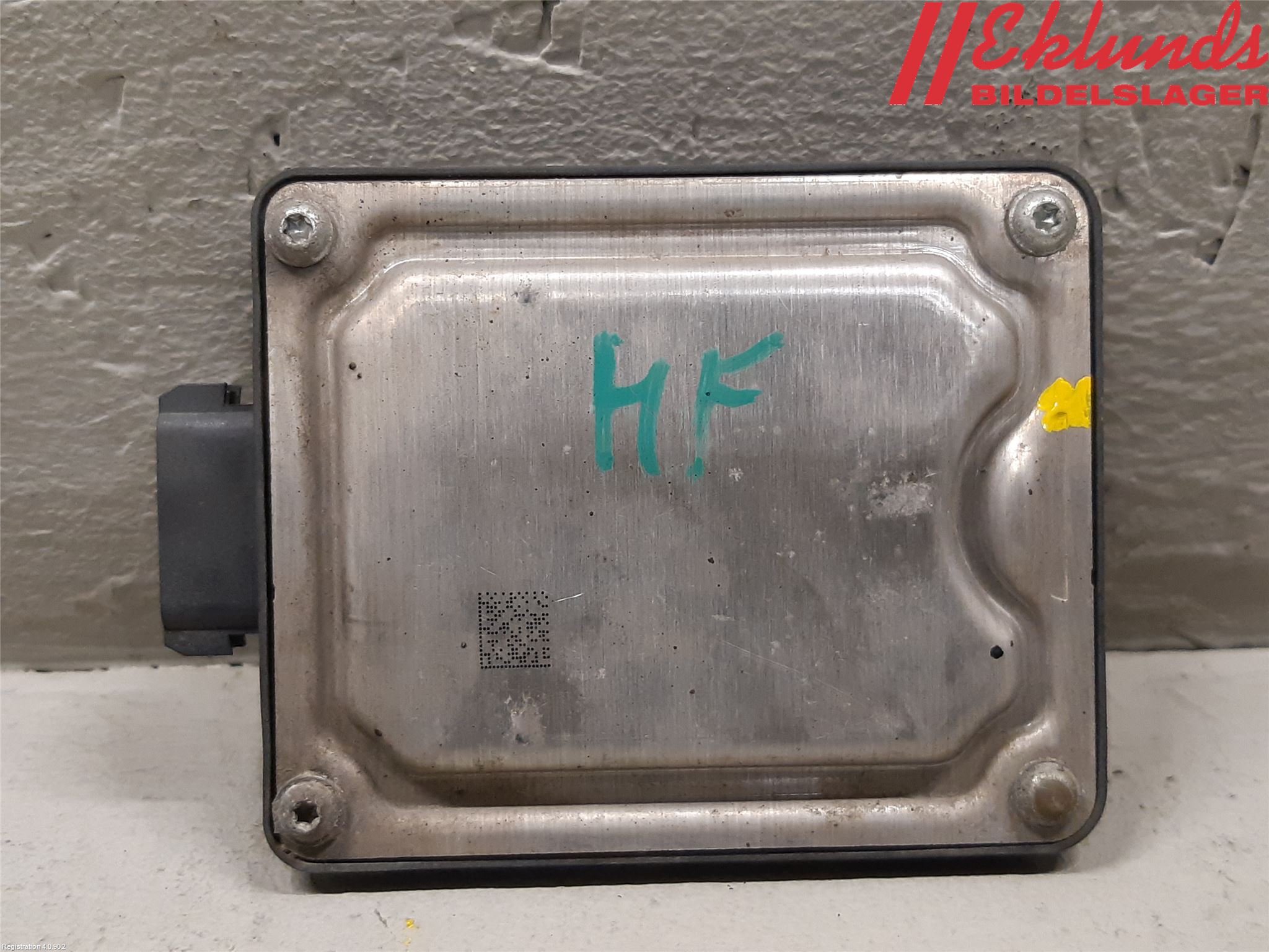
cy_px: 476
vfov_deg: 53.1
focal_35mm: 26
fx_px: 953
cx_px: 634
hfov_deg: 67.3
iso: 200
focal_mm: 3.93
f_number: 1.7
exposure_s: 1/50
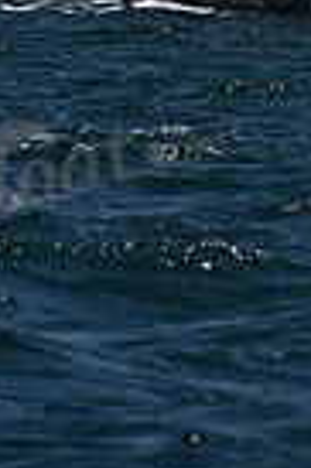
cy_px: -379
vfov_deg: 2.4
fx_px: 11003
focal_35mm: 847
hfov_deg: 1.6
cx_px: 405
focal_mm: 200
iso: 250
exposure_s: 1/800
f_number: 8
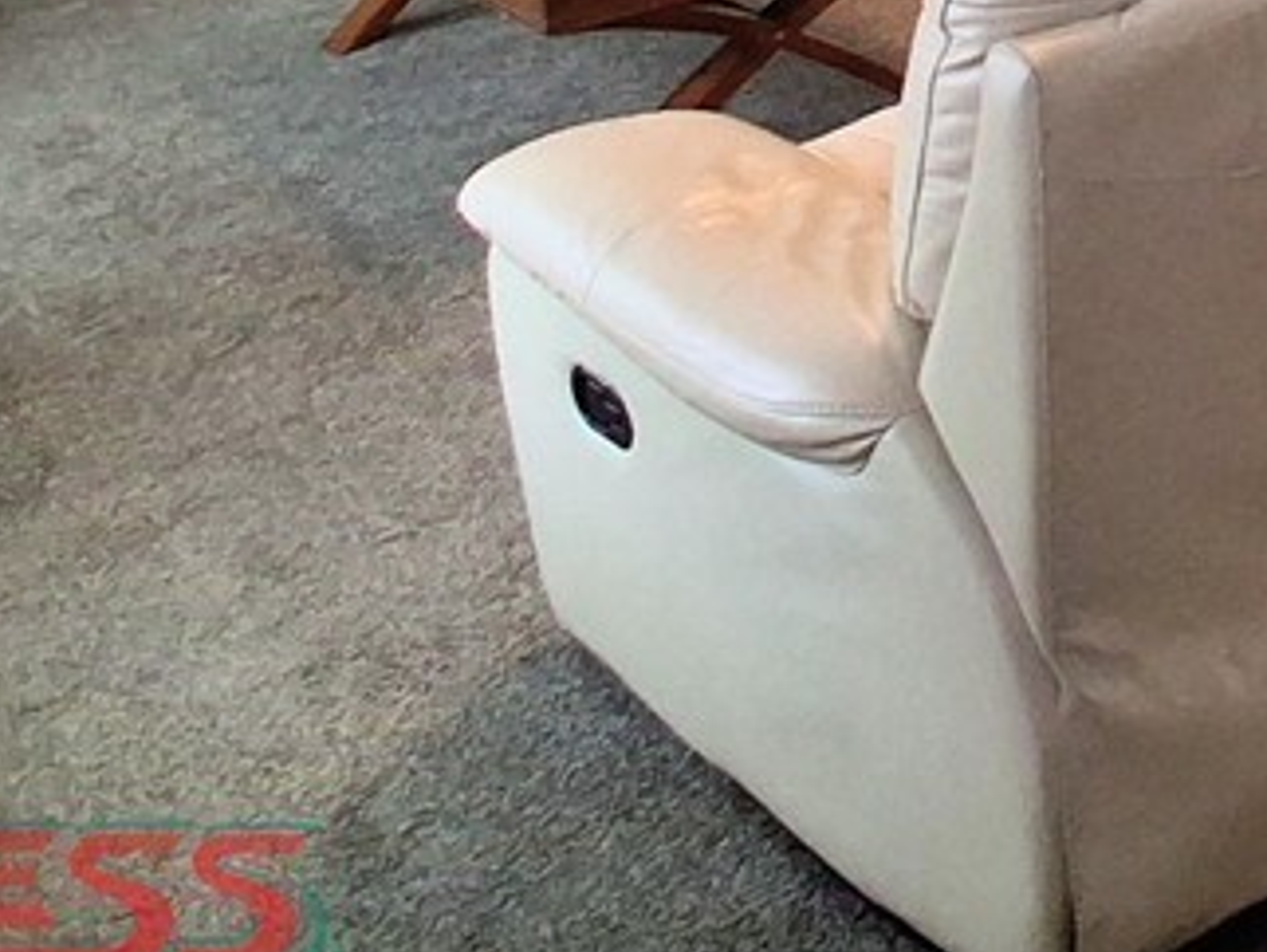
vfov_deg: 22.8
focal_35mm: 54
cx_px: 1554
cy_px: -421
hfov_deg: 29.9
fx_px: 1978
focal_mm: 1.4
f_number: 2.2
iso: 160
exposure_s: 1/40
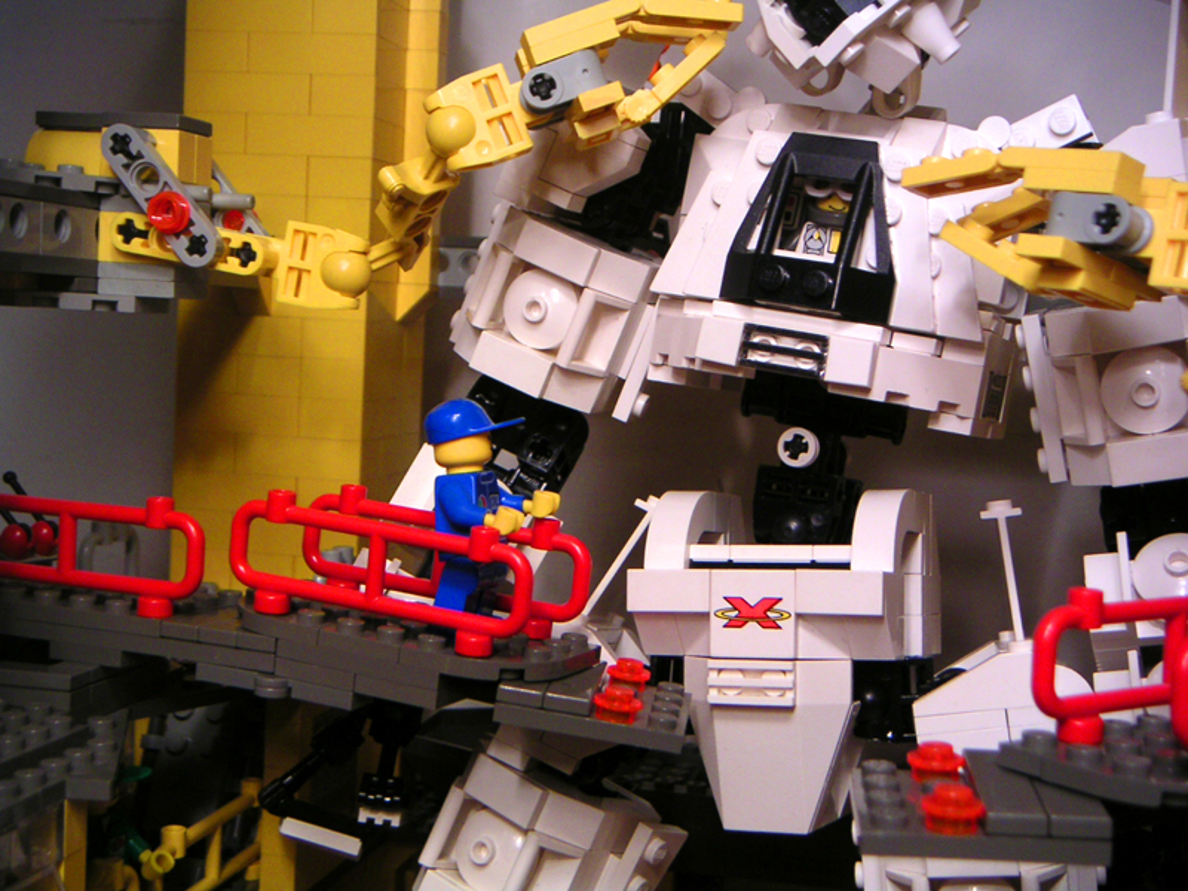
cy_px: 446
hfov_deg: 36.2
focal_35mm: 53
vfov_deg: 27.5
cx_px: 594
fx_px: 1819
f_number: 3
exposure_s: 1/45
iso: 80
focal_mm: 8.2
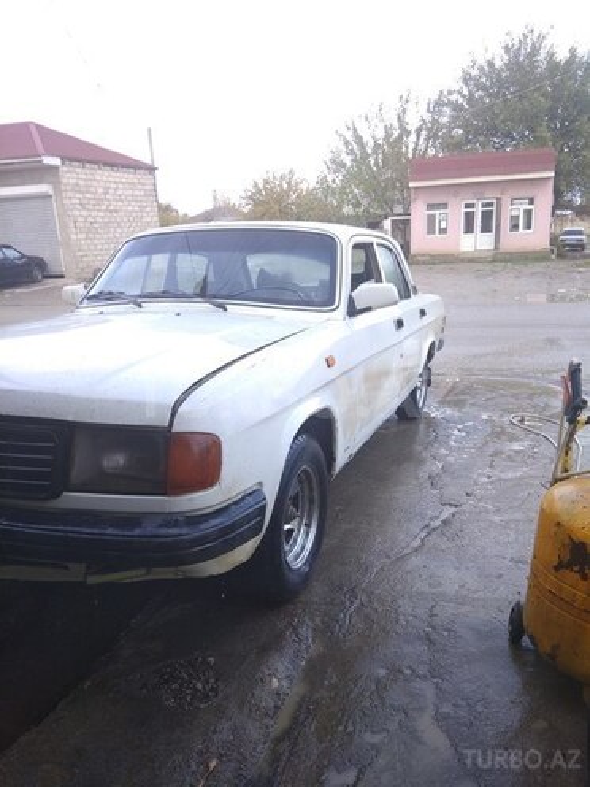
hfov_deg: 63.4
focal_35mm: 21
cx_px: 295
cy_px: 394
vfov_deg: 79.0
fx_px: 477
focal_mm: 3.57
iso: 100
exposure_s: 1/187
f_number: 2
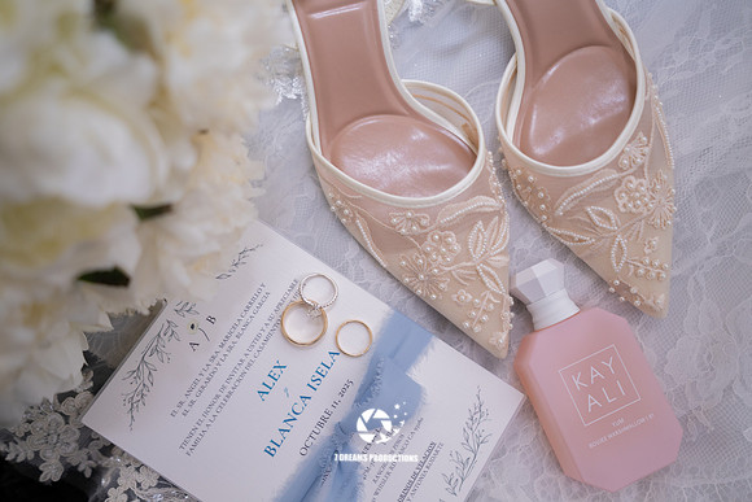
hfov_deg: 54.4
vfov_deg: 37.9
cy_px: 251
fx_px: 731
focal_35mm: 35
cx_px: 376
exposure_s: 1/125
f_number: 2.8
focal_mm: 35
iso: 800
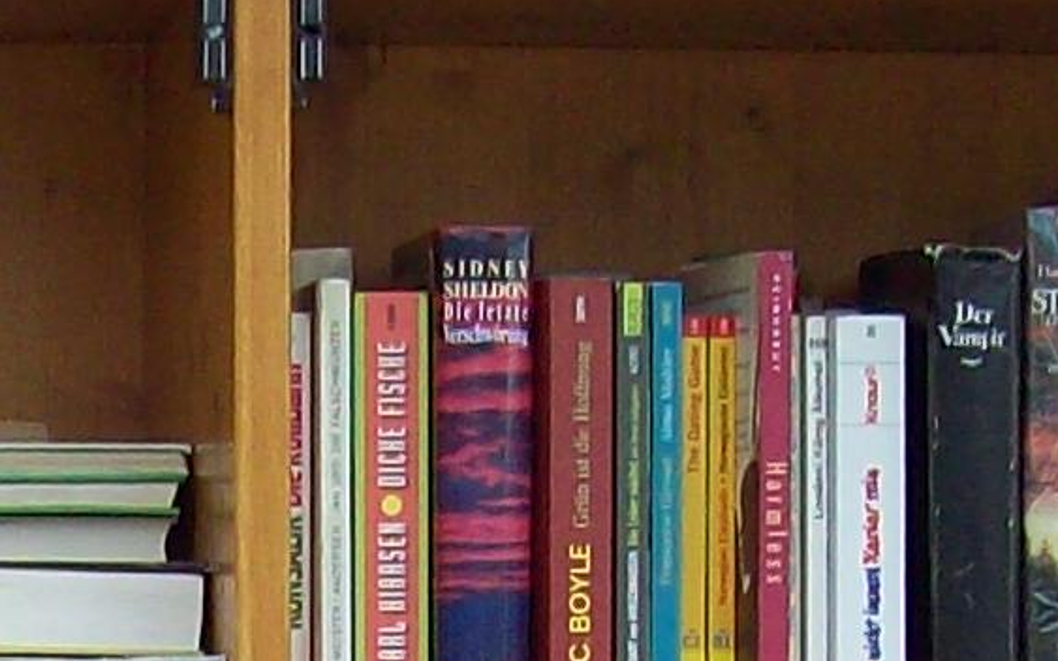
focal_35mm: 207
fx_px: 5969
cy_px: 1664
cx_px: -17
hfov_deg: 10.0
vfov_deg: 6.0
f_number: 2.7
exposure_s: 1/520
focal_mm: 6
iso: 80
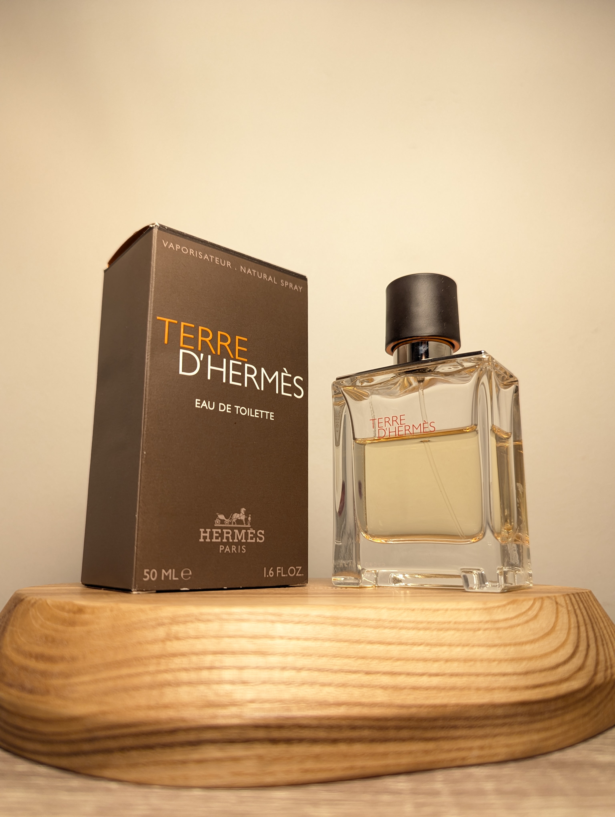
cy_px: 408
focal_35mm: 24
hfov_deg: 56.9
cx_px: 308
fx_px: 567
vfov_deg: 71.5
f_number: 1.85
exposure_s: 1/90
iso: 136
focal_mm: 6.81
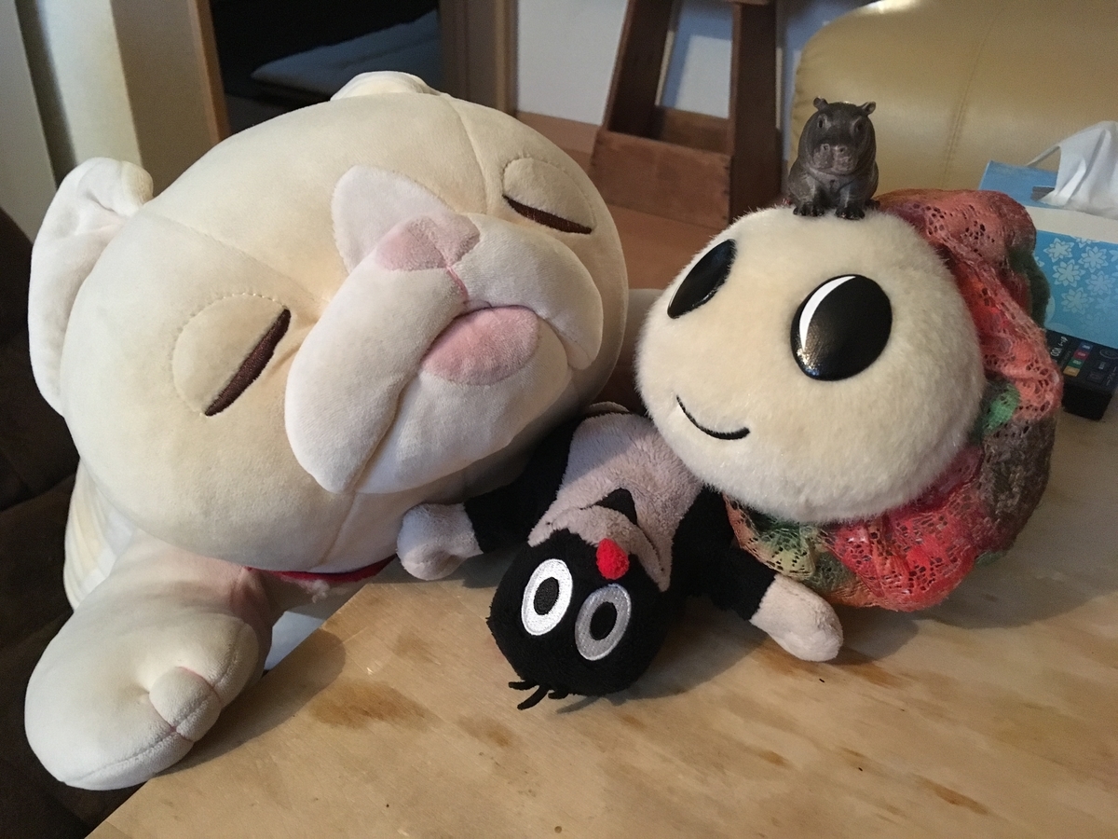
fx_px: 937
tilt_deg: -31.9
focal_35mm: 29
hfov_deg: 61.7
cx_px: 559
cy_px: 420
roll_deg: -1.7
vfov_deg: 48.2
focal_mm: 4.15
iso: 320
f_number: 2.2
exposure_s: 1/15
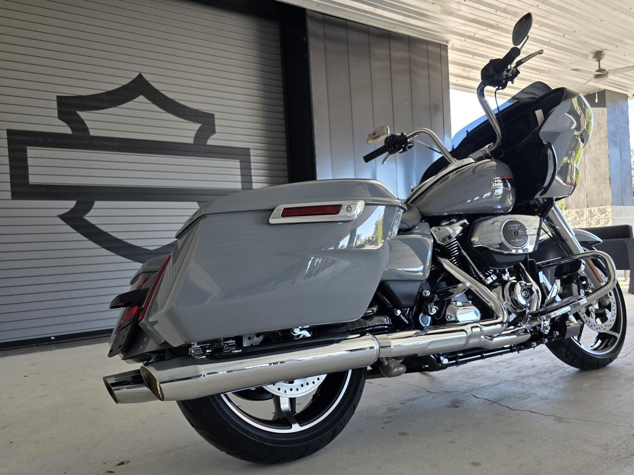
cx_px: 317
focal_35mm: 23
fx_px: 421
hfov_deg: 73.9
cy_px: 238
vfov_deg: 58.9
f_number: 1.7
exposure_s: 1/182
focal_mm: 6.3
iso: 100
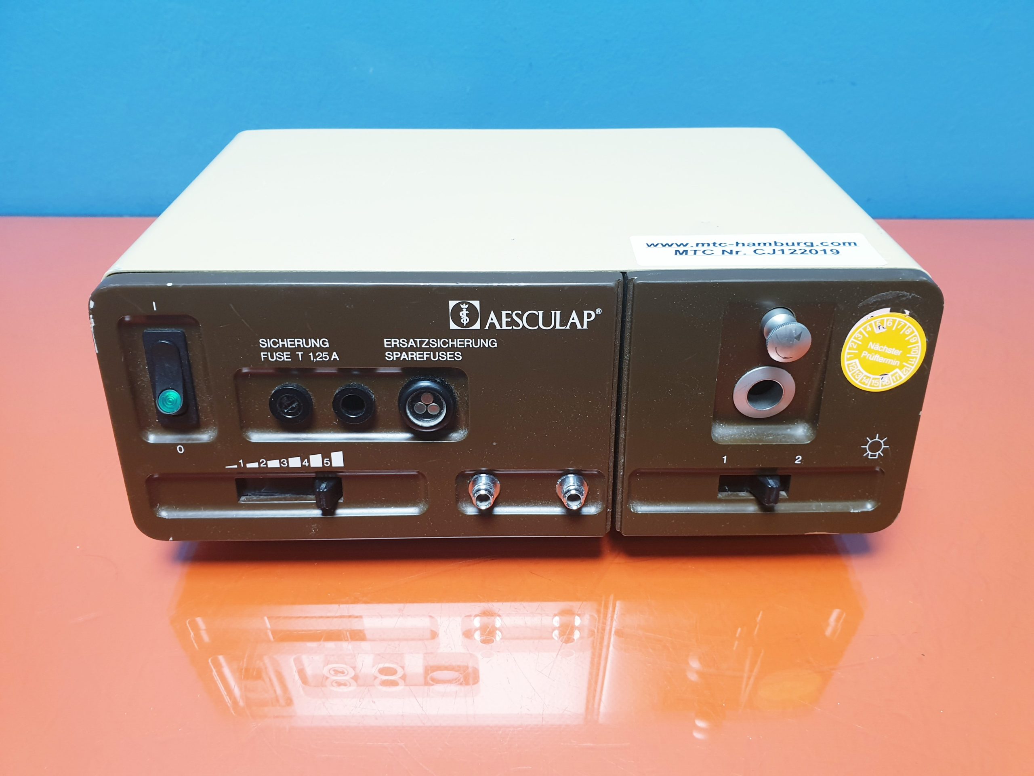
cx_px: 517
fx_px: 777
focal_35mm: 26
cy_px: 388
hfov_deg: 67.3
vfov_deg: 53.1
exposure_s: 1/50
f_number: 2.4
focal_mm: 4.3
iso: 125
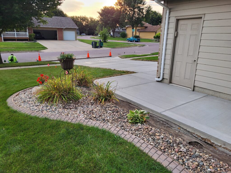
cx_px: 116
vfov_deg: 53.1
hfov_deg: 67.3
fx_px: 174
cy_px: 86
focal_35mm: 26
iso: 50
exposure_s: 1/120
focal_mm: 5.4
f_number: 1.8
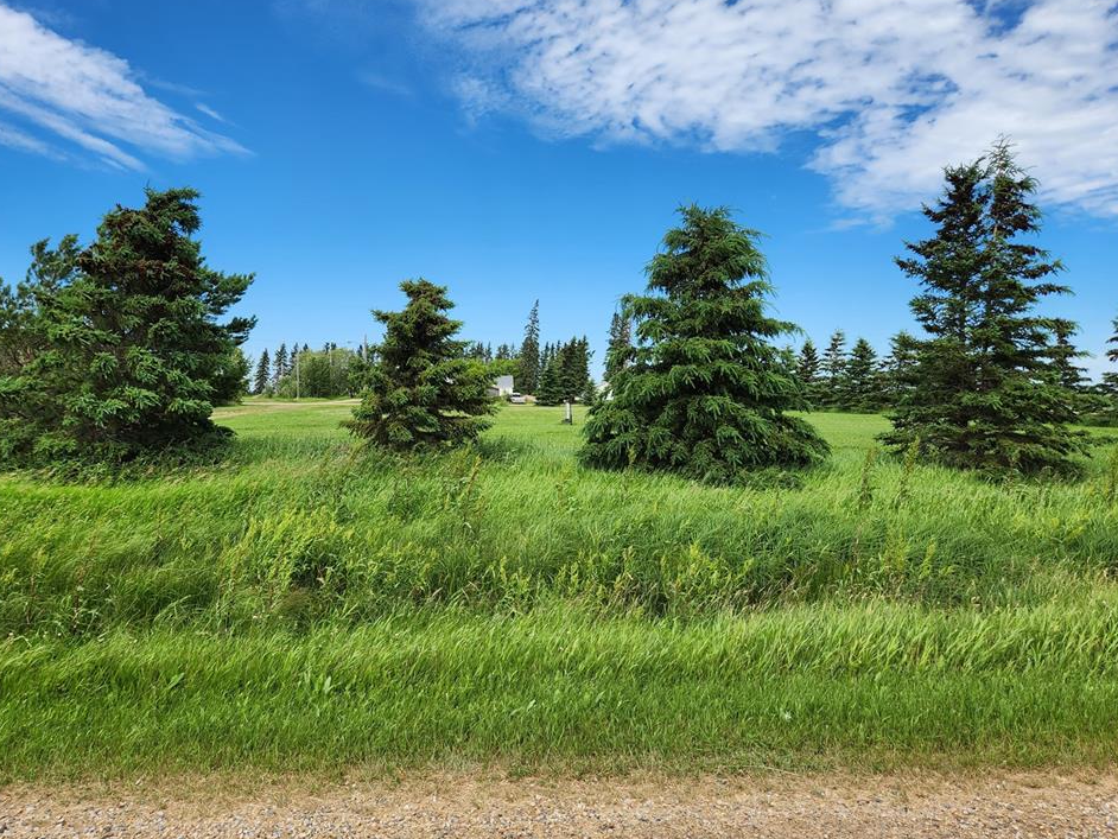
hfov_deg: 69.3
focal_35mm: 25
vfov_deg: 54.9
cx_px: 520
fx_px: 808
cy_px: 405
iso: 20
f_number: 1.8
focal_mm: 5.4
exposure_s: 1/1628
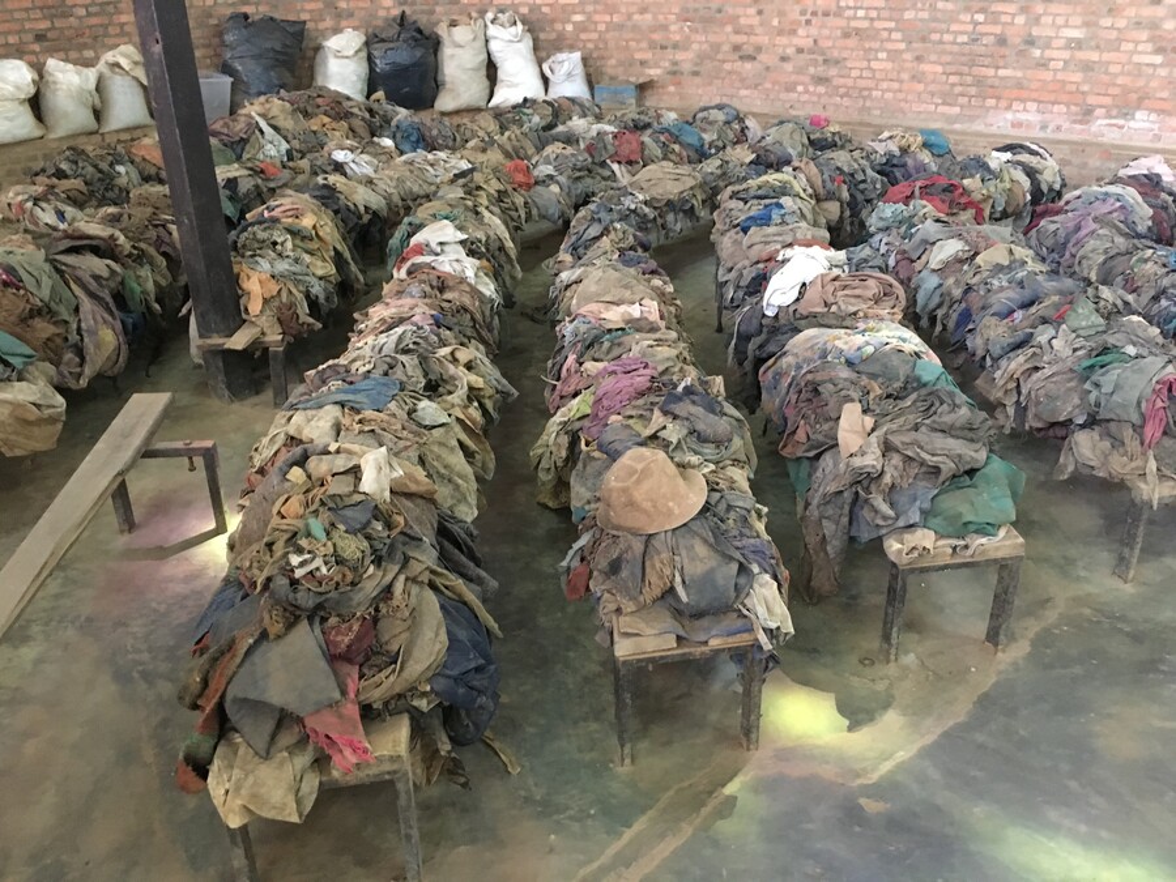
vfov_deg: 48.2
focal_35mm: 29
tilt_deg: -26.3
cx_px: 588
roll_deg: -0.8
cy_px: 441
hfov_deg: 61.7
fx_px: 985
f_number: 2.2
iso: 400
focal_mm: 4.15
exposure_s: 1/17
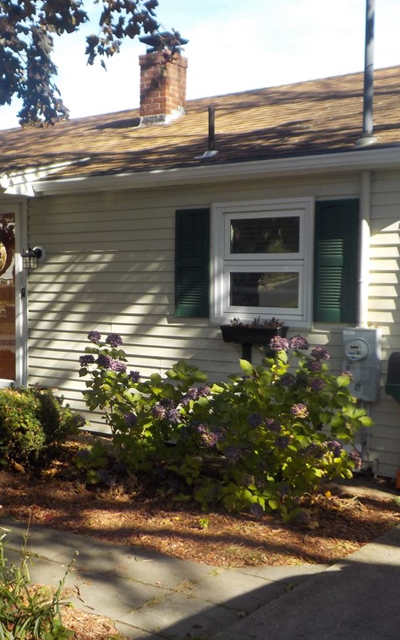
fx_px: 750
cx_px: 159
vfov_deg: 46.2
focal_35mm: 43
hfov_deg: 29.8
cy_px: 322
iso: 125
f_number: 3.3
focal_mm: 4.1
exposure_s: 1/640
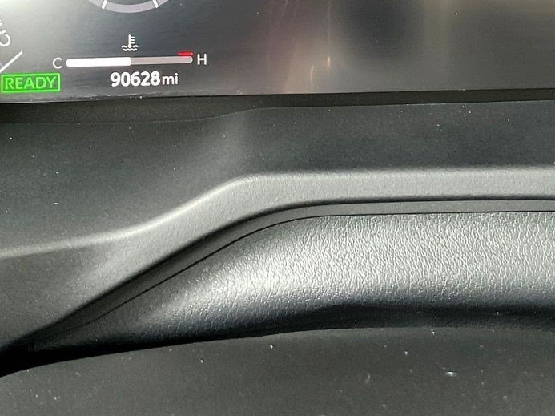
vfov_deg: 20.7
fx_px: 1074
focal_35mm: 67
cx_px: 379
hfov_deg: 28.8
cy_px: -54
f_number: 1.8
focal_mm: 3
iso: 250
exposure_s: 1/38
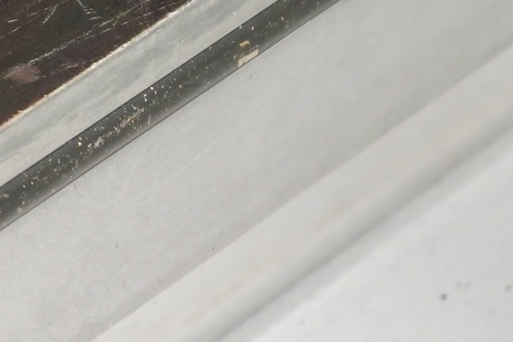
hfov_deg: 5.4
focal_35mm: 373
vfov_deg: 3.6
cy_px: -434
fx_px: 5313
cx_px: -661
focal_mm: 70
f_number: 5.6
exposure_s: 1/80
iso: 1600
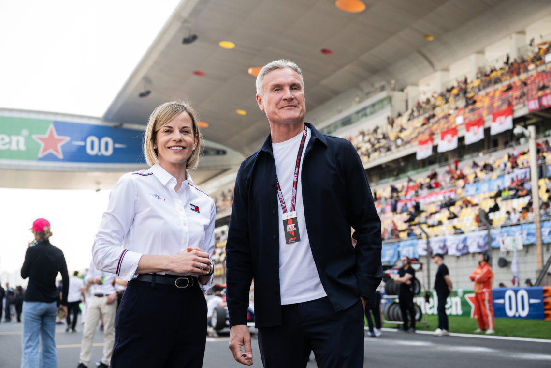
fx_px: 765
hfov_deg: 39.6
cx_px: 276
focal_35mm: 50
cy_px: 184
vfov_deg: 27.0
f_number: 4
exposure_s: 1/640
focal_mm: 50
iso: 400
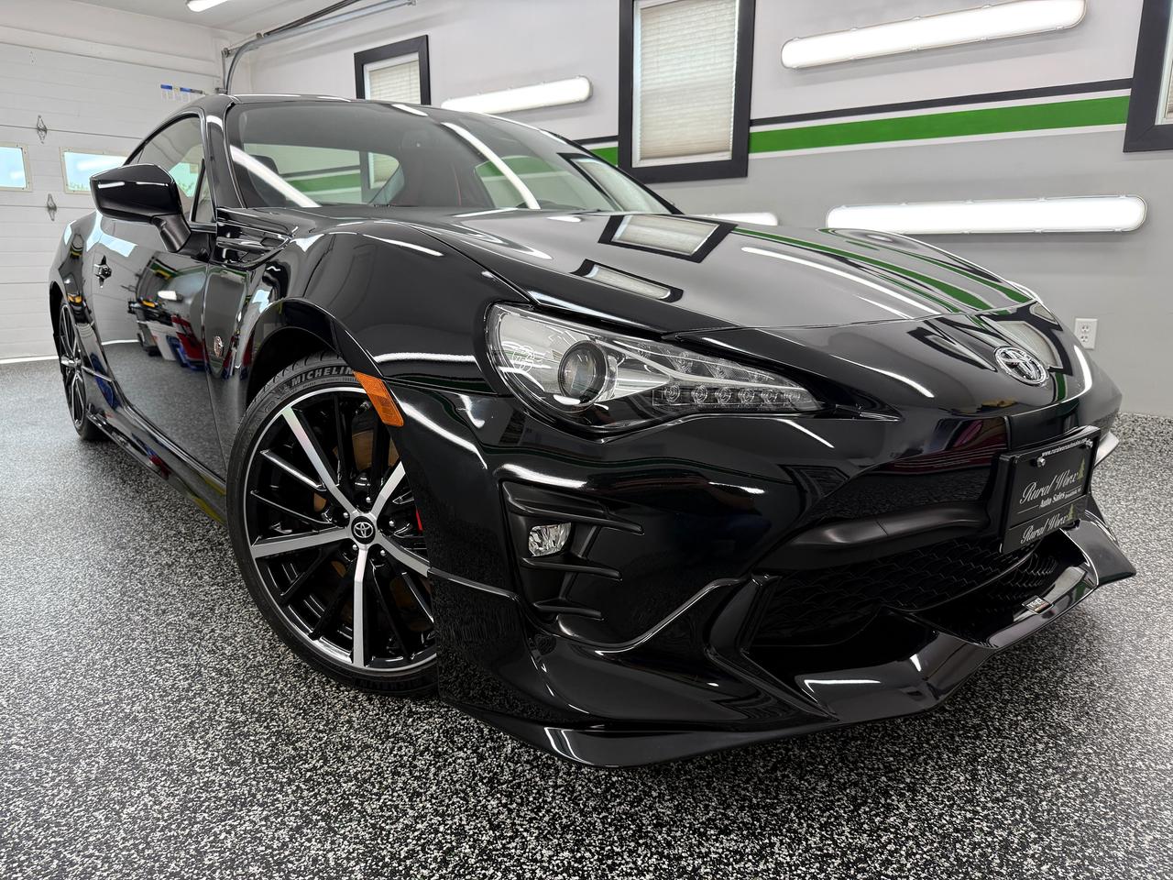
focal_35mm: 24
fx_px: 813
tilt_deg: -13.1
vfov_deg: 56.8
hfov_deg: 71.6
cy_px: 440
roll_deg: -0.3
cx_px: 586
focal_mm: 6.76
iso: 125
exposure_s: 1/152
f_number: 1.78
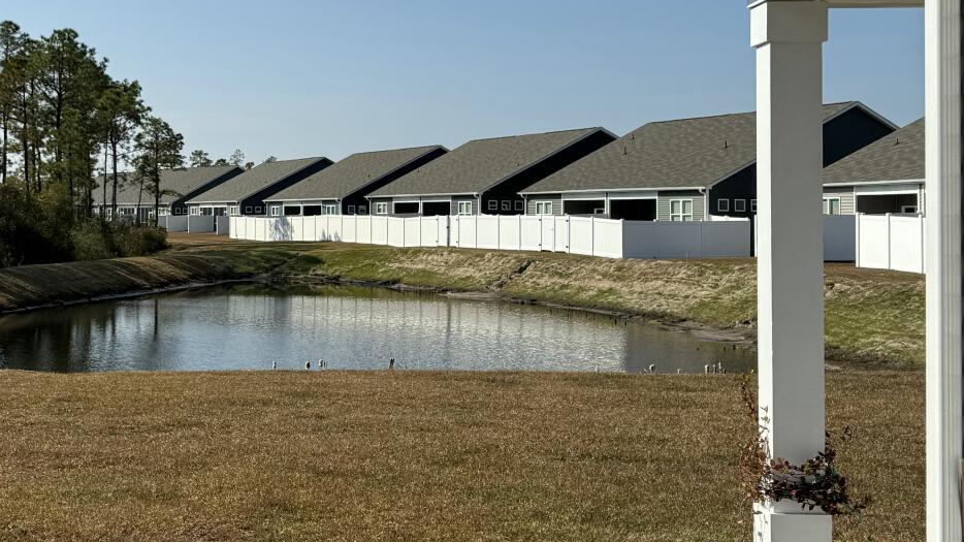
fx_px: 1431
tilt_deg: +1.0
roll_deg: -0.8
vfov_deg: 21.4
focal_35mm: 56
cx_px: 204
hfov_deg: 36.1
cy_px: 185
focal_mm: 6.76
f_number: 1.78
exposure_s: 1/7353
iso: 80
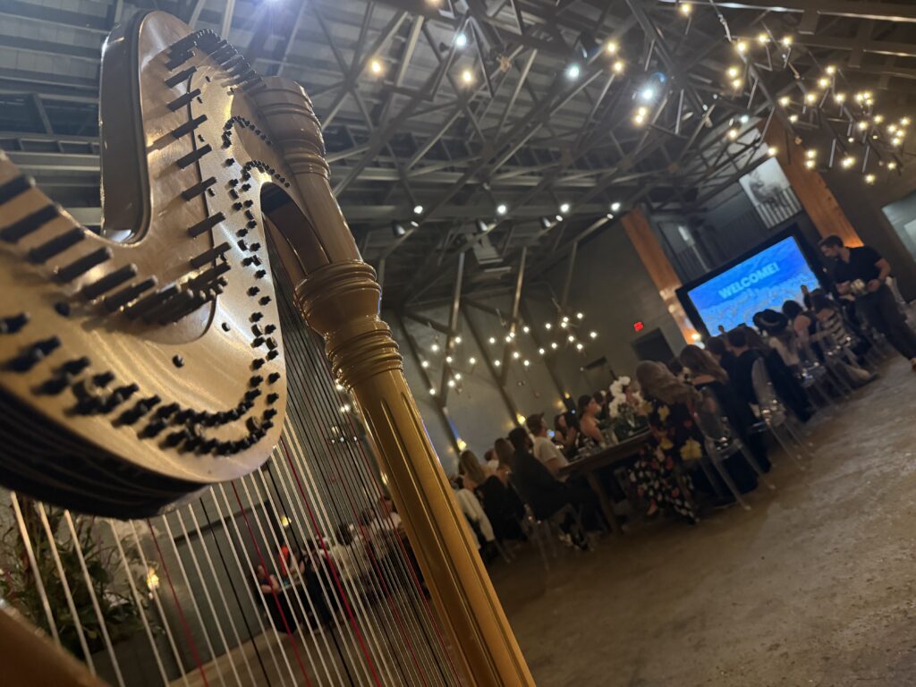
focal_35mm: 24
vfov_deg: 56.8
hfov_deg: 71.6
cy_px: 344
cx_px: 458
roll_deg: +24.8
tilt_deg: +12.1
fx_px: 635
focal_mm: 6.76
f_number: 1.78
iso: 800
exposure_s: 1/30
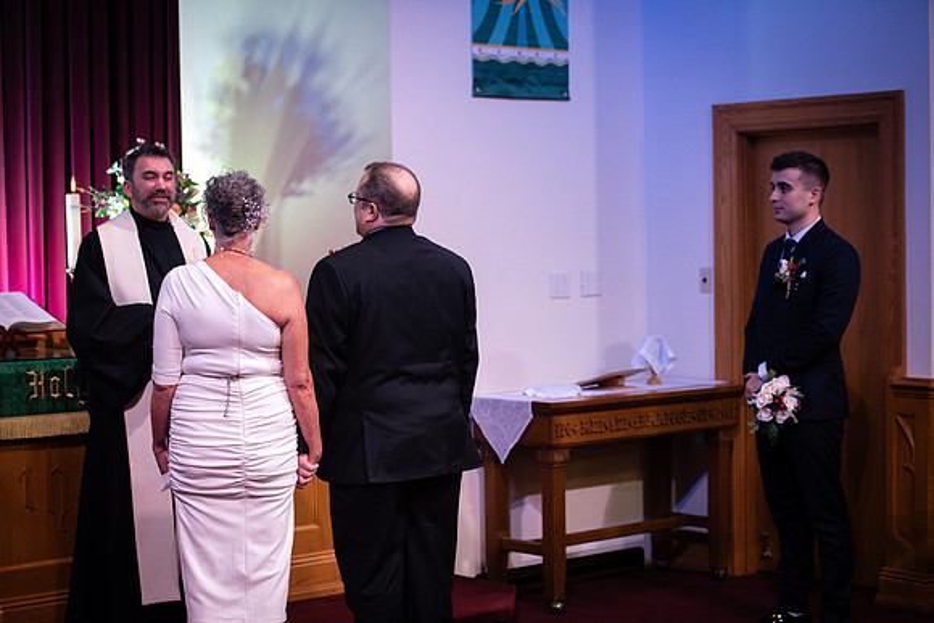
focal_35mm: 70
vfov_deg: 19.5
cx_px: 467
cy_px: 312
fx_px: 1816
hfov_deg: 28.8
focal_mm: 70
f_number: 2.8
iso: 800
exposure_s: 1/200
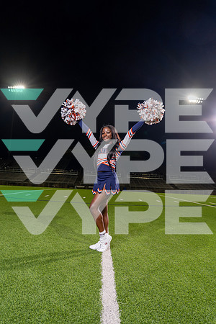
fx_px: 216
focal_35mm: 24
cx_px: 108
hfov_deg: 53.1
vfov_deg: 73.7
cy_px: 162
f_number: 4.5
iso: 640
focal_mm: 24
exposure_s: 1/250
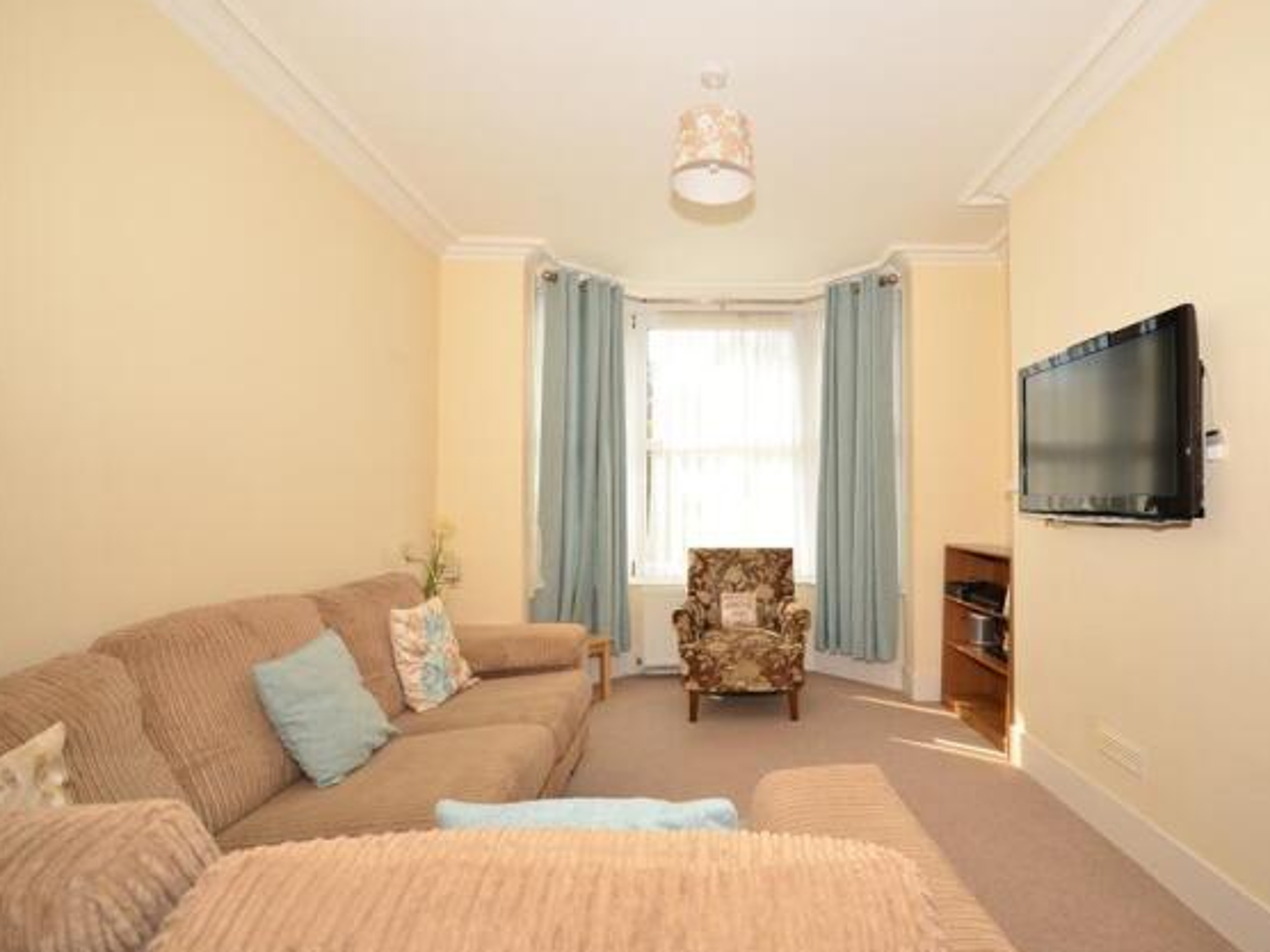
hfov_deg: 90.3
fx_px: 624
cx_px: 738
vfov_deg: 74.7
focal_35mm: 17
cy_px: 481
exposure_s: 1/125
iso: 200
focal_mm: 10
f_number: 5.6
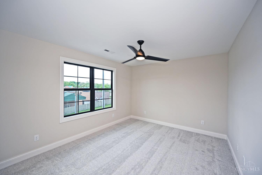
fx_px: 102
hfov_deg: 104.3
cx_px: 131
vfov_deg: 81.2
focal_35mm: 14
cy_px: 88
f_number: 5.6
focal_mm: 14
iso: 200
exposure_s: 1/125
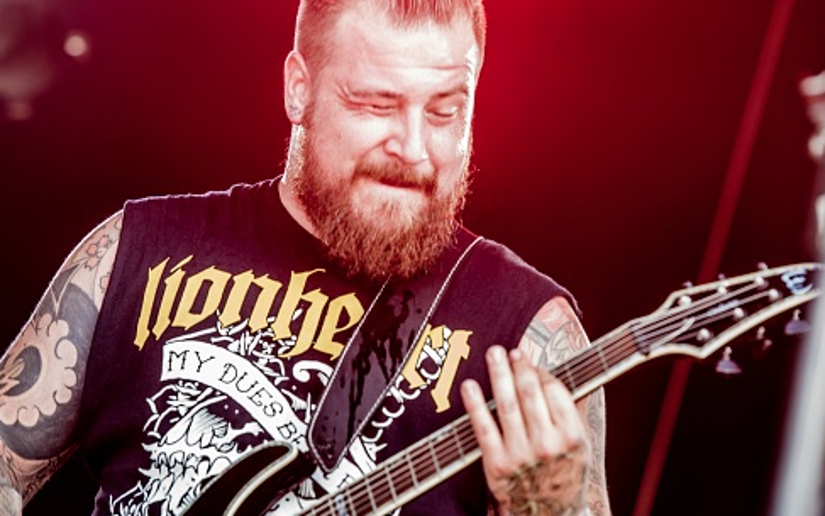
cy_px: 280
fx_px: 5422
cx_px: 478
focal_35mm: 241
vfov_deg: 5.5
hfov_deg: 8.7
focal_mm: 160
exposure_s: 1/100
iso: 320
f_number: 4
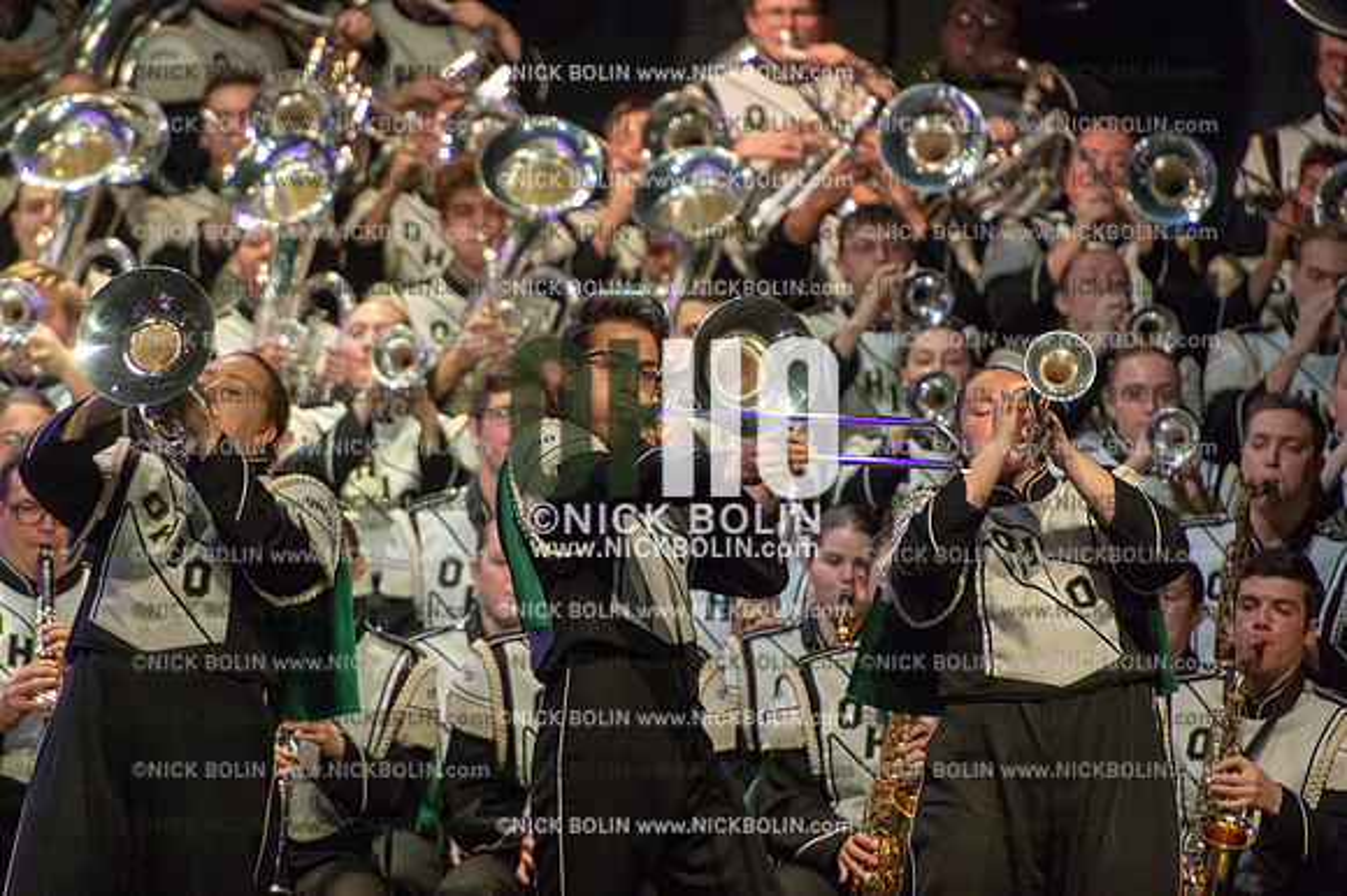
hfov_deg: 5.2
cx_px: 674
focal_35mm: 400
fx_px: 14958
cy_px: 448
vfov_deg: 3.4
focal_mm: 400
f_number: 5.6
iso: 8000
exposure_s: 1/320
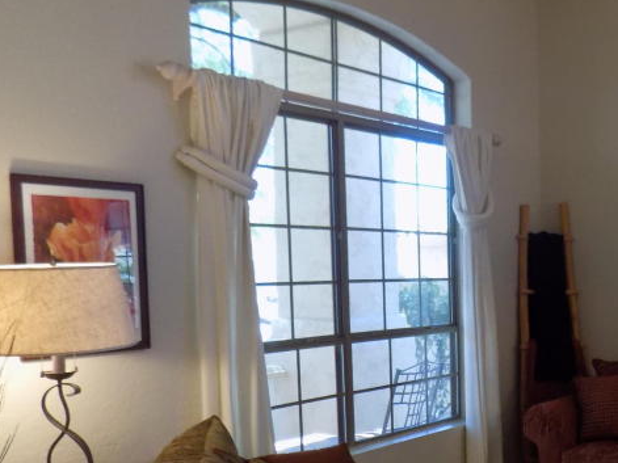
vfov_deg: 28.8
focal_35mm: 50
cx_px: 604
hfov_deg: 35.0
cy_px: 328
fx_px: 892
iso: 250
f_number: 3.1
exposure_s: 1/30
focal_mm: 4
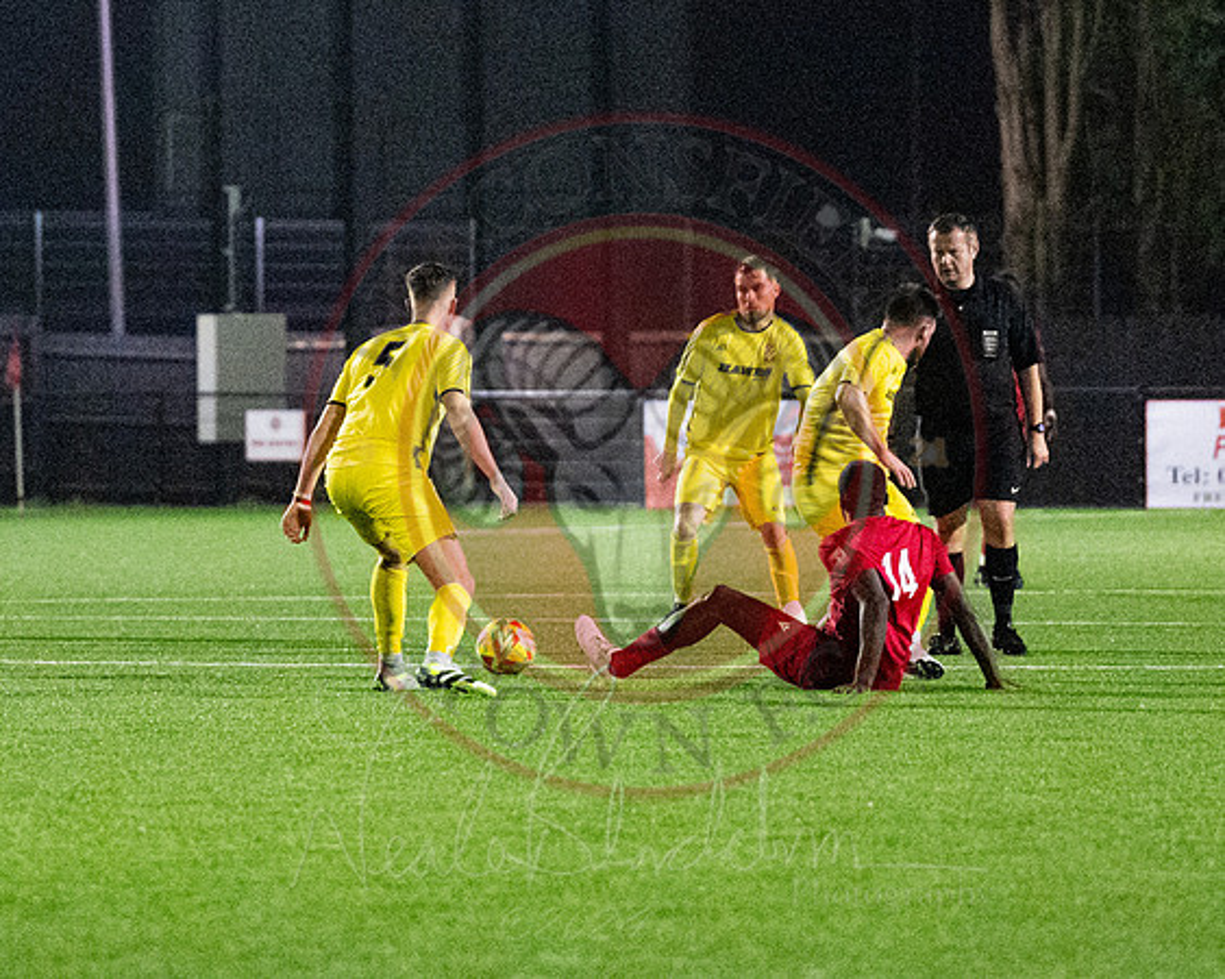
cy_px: 491
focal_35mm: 340
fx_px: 12328
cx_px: 442
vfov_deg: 4.5
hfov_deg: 5.7
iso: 8000
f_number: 2.8
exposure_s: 1/1000
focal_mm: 120
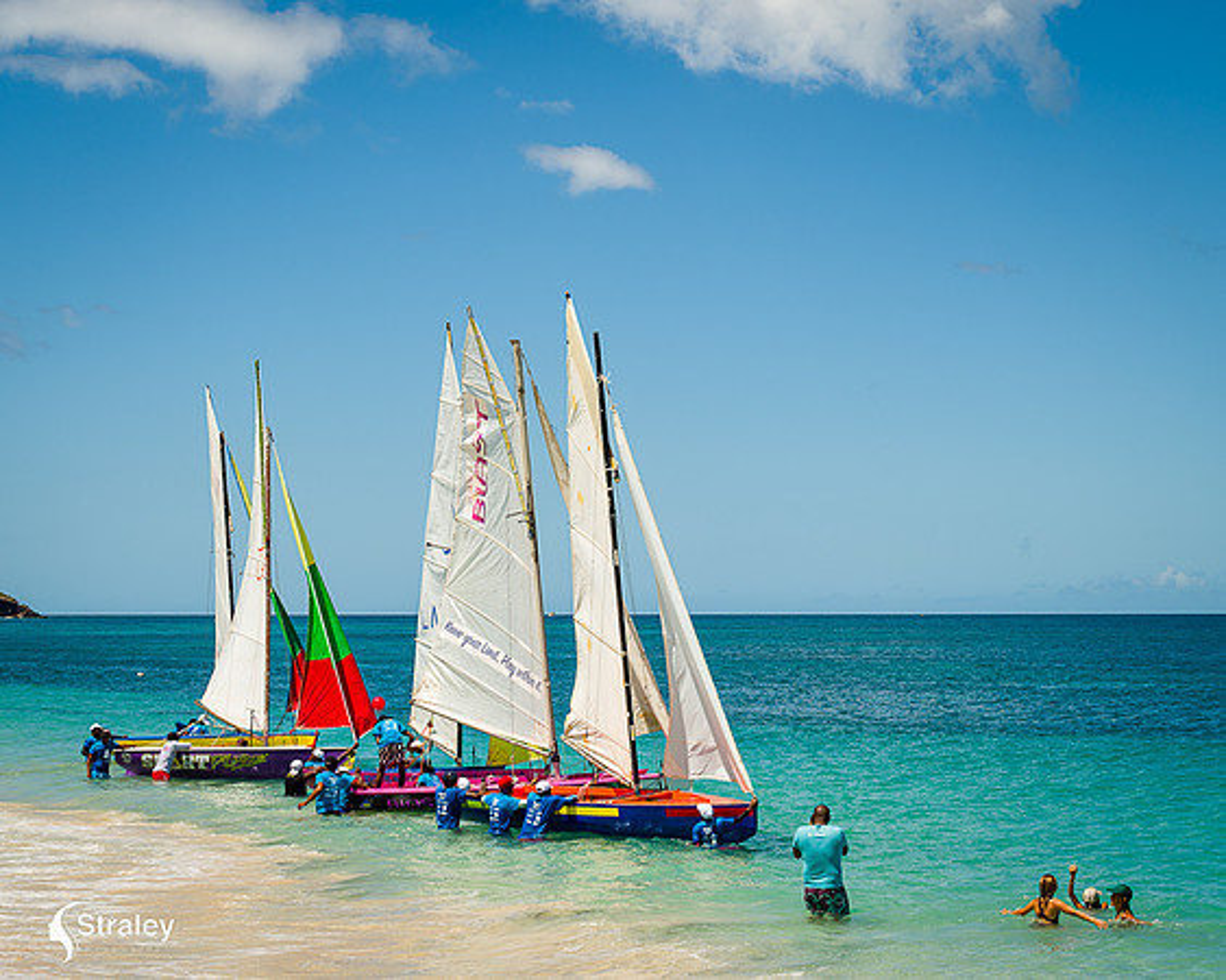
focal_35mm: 79
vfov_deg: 19.3
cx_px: 613
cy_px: 490
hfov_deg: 24.1
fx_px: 2876
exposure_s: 1/320
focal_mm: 70
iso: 80
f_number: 8
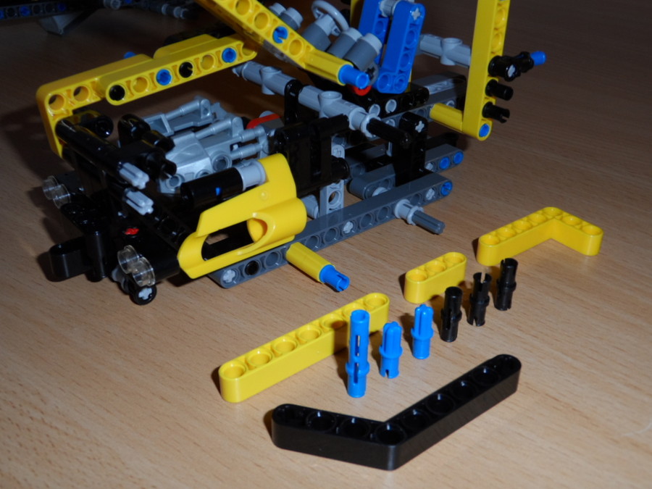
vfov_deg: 35.1
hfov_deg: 45.8
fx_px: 772
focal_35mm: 41
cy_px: 244
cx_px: 326
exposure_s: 1/45
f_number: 3.7
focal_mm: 6.8
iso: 100
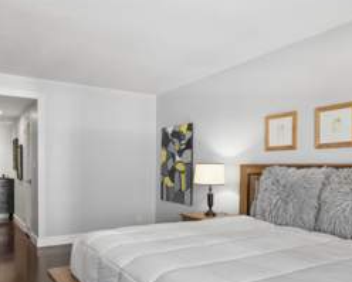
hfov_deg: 60.2
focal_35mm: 29
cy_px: 189
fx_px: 302
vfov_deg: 49.2
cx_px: 156
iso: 250
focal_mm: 16
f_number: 8
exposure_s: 1/30
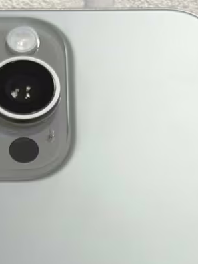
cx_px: 55
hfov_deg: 7.6
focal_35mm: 194
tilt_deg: +0.9
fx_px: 1480
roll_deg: -1.0
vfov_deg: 9.9
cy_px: 367
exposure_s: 1/100
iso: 64
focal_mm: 6.76
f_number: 1.78
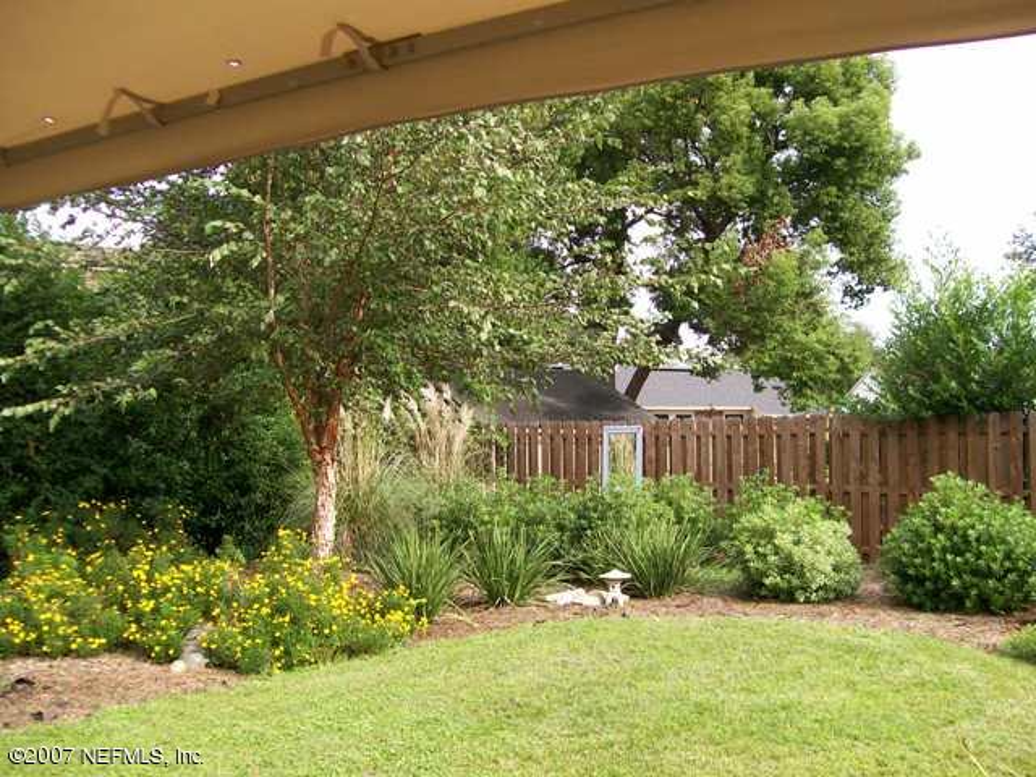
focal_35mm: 36
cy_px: 388
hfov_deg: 51.4
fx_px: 1077
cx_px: 518
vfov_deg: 39.7
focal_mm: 6
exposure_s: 1/432
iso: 80
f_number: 2.7
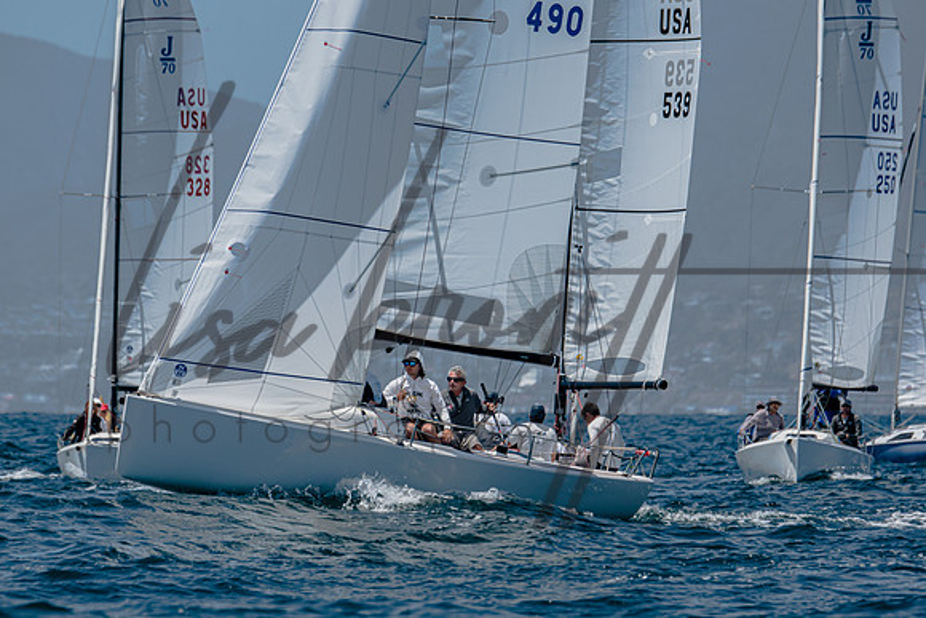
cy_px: 336
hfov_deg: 4.1
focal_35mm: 503
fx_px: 12932
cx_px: 414
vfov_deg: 2.7
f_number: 5.6
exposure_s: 1/2000
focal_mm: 300
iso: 200
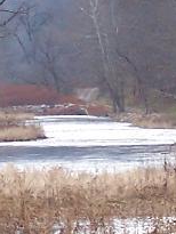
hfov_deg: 1.9
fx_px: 5269
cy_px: 101
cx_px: 163
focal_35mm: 778
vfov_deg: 2.5
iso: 100
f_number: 3.2
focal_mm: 19.4
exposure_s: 1/200
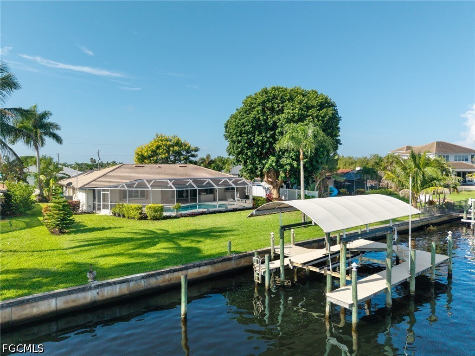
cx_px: 238
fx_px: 329
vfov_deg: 56.8
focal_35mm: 24
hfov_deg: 71.6
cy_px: 178
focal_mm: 8.67
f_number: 1.8
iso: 100
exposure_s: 1/320
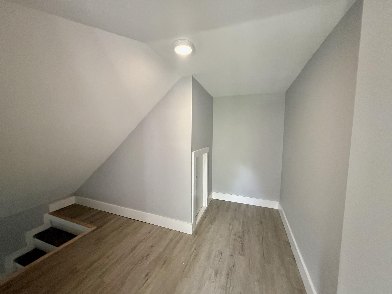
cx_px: 196
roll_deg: -0.1
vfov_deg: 85.7
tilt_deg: -5.1
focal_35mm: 14
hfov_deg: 102.1
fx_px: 159
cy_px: 147
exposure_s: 1/60
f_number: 2.2
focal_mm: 2.22
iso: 1000
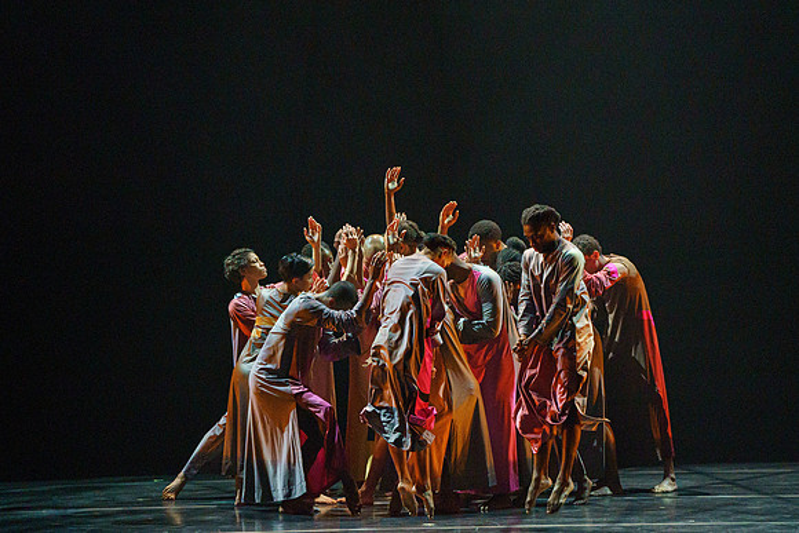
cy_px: 225
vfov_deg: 4.8
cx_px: 442
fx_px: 6338
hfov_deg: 7.2
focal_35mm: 286
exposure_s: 1/250
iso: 6400
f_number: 5.6
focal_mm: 226
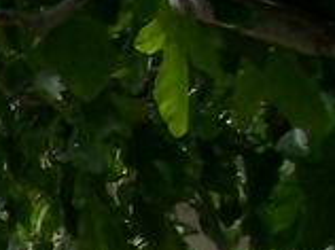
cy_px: 619
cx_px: -698
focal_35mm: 222
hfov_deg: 7.7
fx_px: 2145
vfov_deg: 6.3
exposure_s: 1/251
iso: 80
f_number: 7.2
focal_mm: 5.8
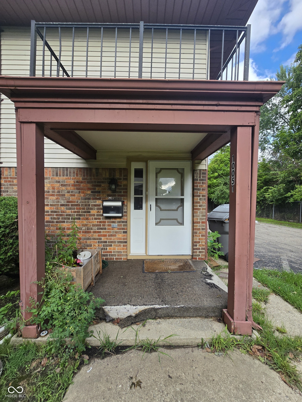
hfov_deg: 89.9
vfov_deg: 106.2
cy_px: 201
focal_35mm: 13
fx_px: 151
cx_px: 151
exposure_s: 1/719
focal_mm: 2.2
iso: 80
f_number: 2.2
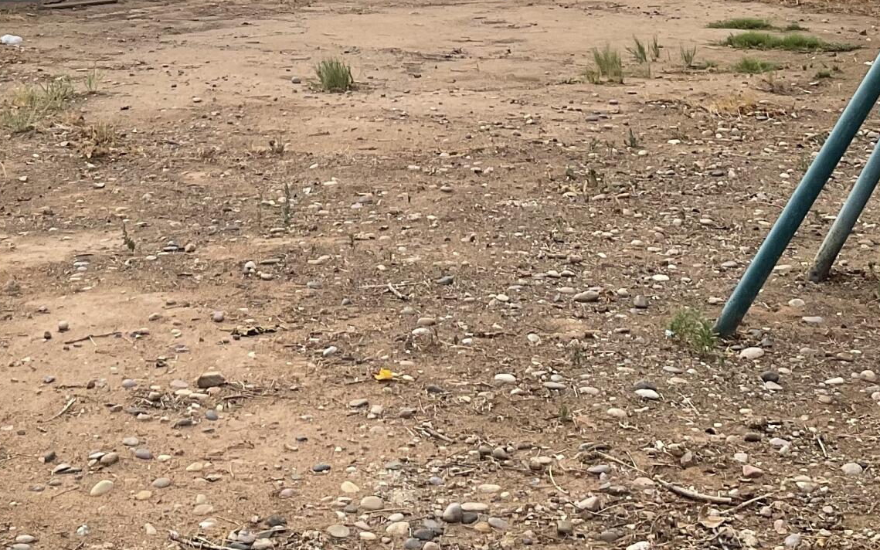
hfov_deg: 25.4
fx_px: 1943
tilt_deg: -2.0
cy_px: -112
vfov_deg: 15.5
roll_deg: -0.6
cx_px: 282
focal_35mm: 81
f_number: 1.8
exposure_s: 1/1250
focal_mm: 3
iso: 16
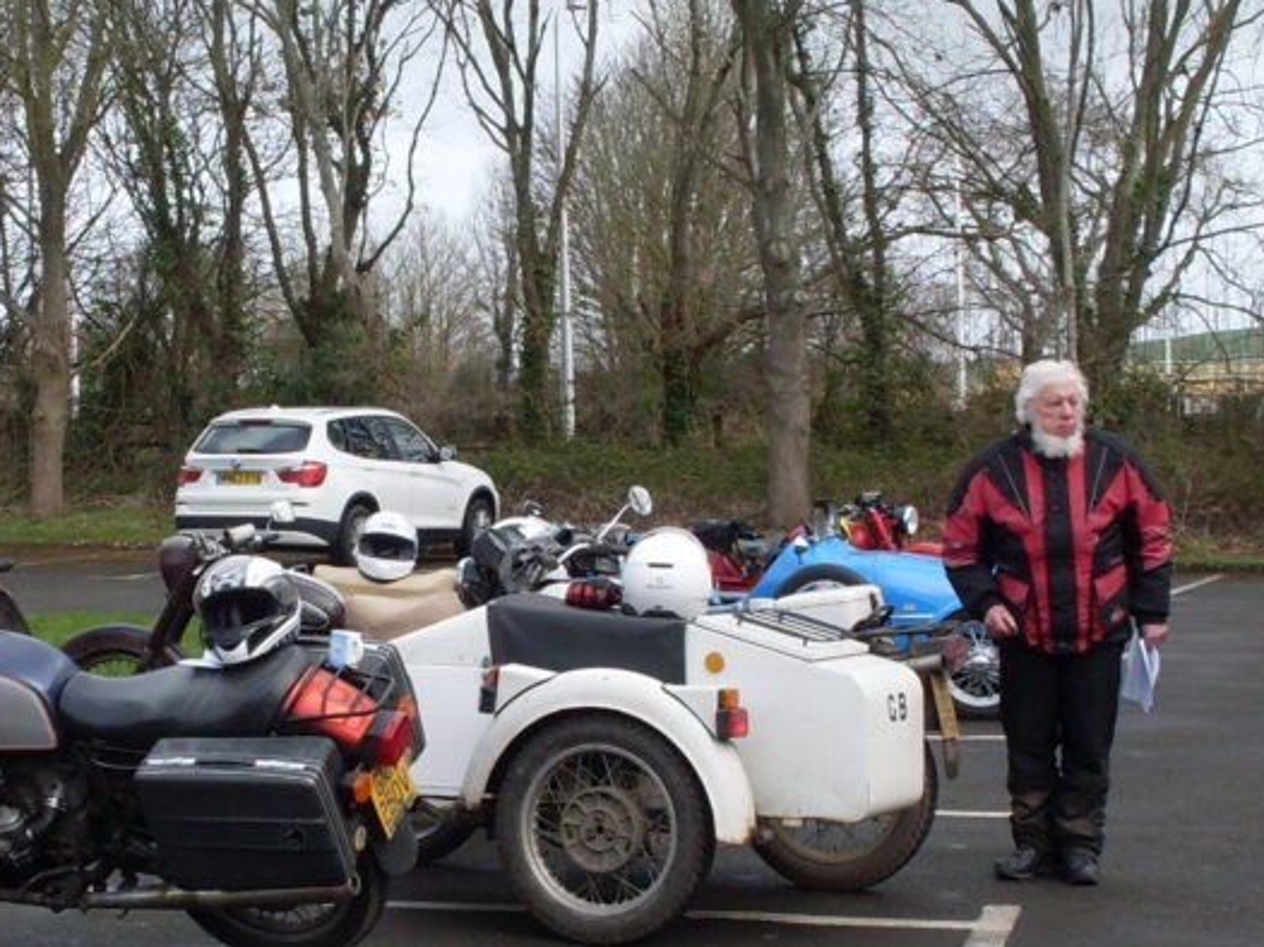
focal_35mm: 74
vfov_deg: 19.8
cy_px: 680
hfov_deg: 26.3
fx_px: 2701
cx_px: 509
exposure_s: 1/90
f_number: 8.4
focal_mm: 6.3
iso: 80
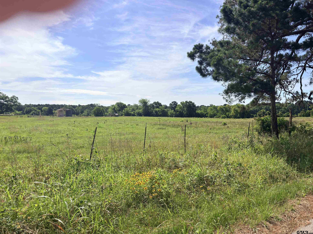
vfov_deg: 53.1
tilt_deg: -0.9
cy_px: 117
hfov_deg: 67.3
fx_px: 235
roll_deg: +0.4
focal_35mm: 26
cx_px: 156
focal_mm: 5.96
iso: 50
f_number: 1.6
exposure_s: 1/5814
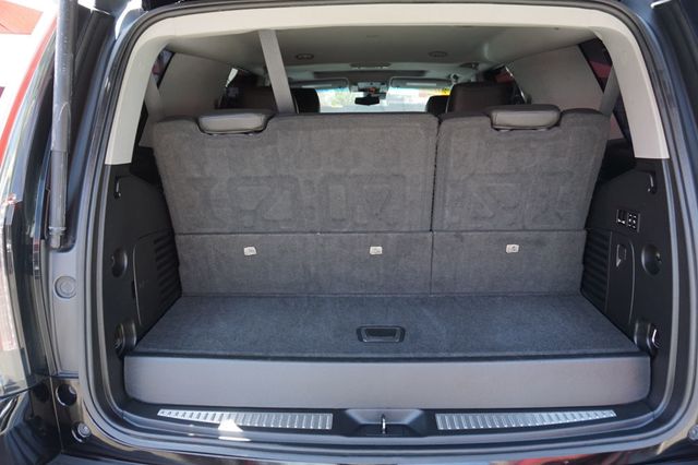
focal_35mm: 24
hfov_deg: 73.8
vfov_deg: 53.1
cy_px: 232
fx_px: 465
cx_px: 349
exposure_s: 1/60
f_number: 4
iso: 160
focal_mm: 16
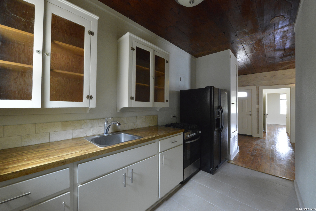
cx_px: 158
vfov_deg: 81.2
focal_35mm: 14
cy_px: 106
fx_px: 123
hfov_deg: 104.3
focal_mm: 14
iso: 6400
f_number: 11
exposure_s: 1/50
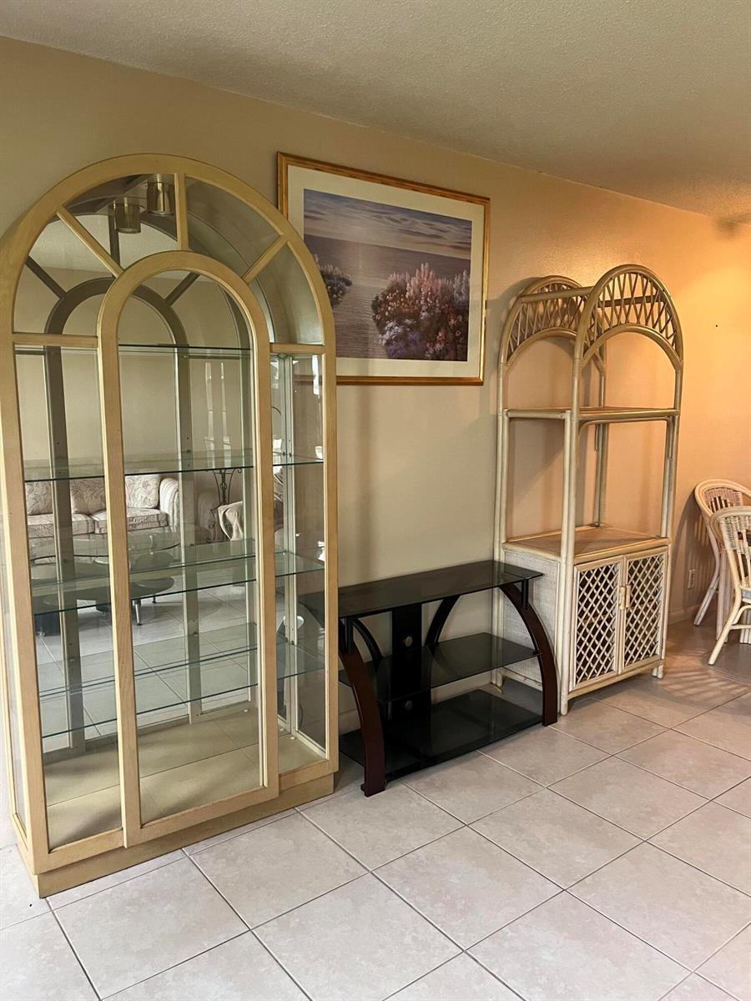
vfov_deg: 67.3
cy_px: 500
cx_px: 376
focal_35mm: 26
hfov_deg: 53.1
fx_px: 752
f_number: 1.6
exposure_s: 1/60
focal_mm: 5.1
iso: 250
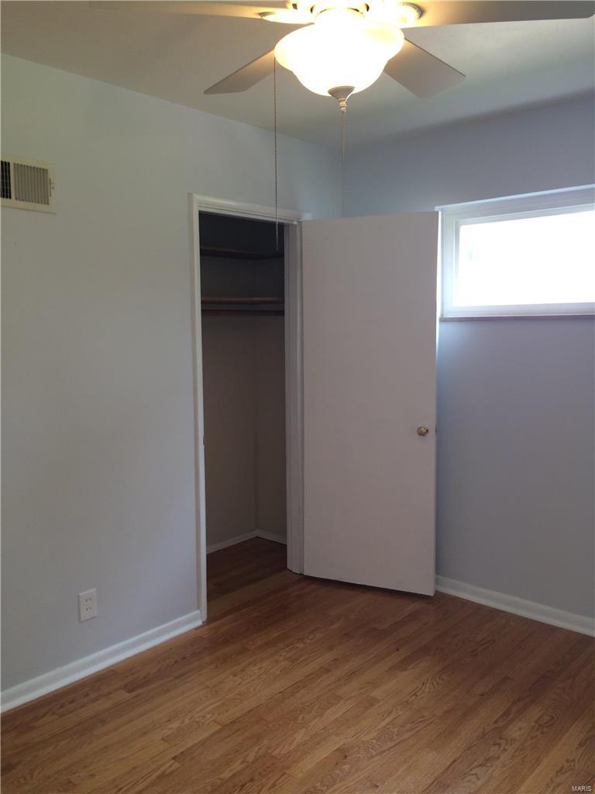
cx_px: 298
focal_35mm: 29
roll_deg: -0.7
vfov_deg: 61.7
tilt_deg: -8.0
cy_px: 397
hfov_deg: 48.2
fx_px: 665
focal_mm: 4.15
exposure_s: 1/40
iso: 40
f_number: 2.2
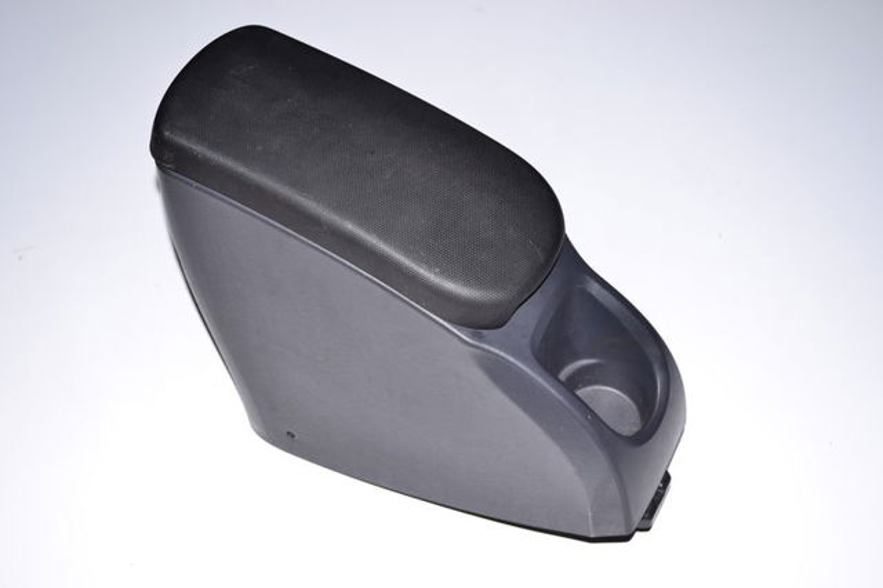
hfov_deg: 37.9
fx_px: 1287
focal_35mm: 52
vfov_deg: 25.7
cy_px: 294
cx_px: 442
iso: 100
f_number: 5
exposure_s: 1/200
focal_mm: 35
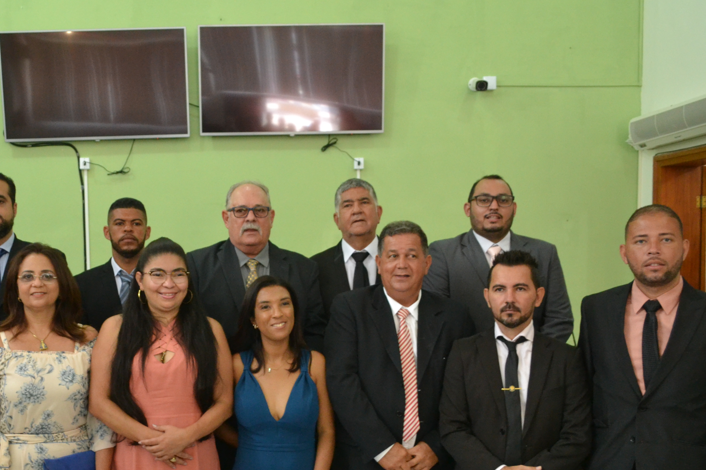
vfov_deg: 31.6
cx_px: 252
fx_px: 824
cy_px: 316
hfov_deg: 45.9
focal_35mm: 42
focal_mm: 18
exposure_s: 1/100
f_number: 3.5
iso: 1600
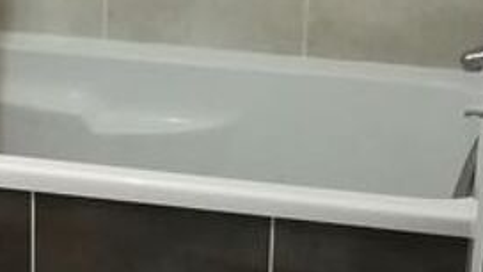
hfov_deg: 14.5
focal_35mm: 139
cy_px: 12
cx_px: -224
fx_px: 1780
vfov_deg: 8.7
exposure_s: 1/20
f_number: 2.2
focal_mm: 3.83
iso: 640
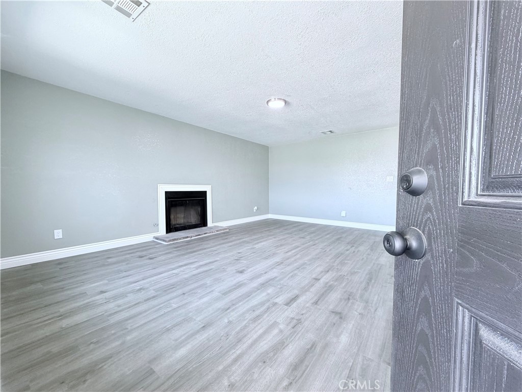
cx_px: 261
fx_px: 211
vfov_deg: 85.7
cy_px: 196
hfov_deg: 102.1
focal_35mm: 14
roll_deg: -0.3
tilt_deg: -2.4
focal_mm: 2.22
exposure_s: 1/60
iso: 320
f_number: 2.2
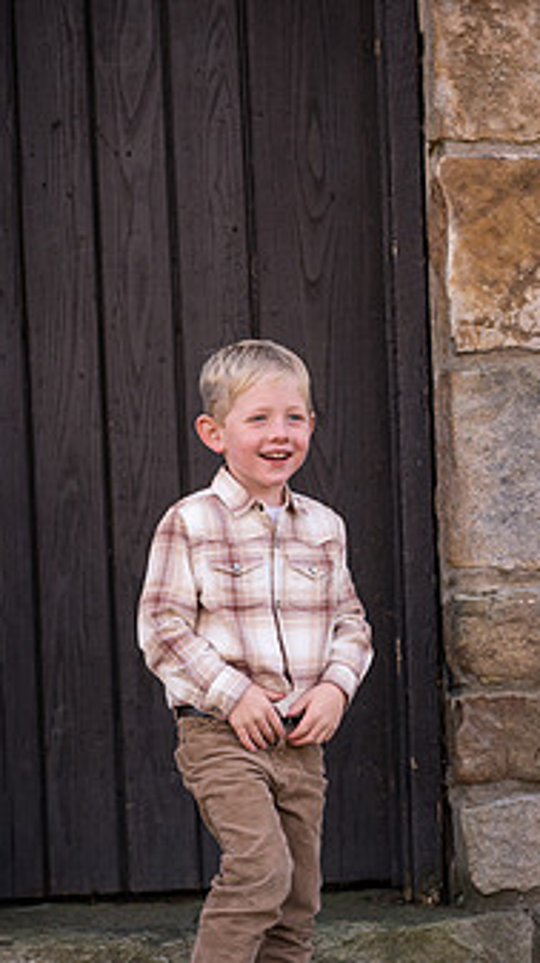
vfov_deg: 18.0
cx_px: 257
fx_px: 3036
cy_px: 574
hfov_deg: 10.2
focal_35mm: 119
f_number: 3.2
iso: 320
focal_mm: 85
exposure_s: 1/640
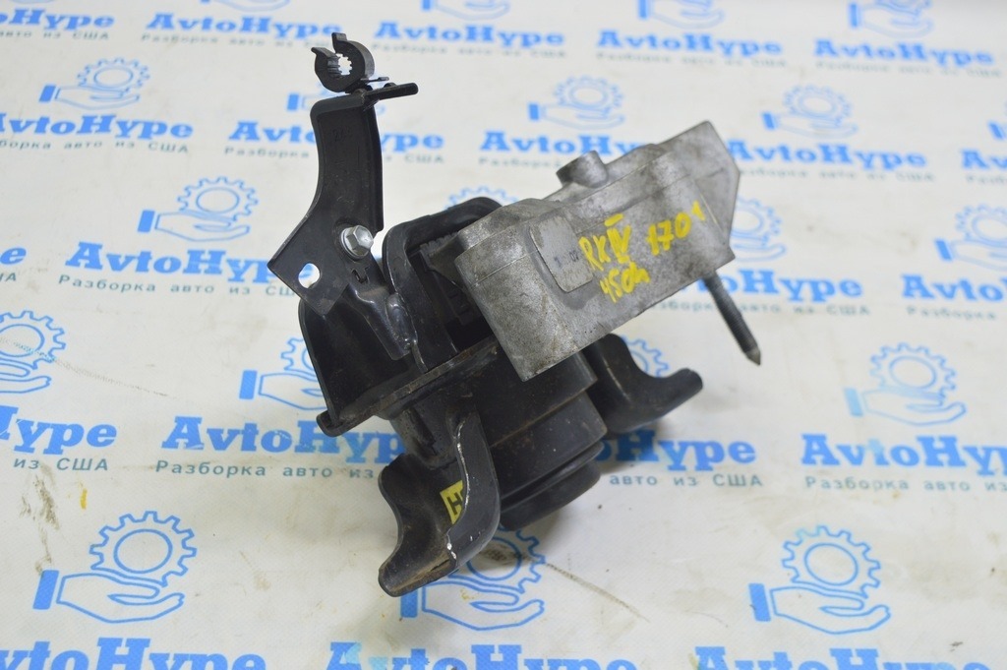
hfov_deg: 38.9
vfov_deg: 26.4
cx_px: 504
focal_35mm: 51
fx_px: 1425
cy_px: 335
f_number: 5.6
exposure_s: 1/20
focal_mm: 34
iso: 400
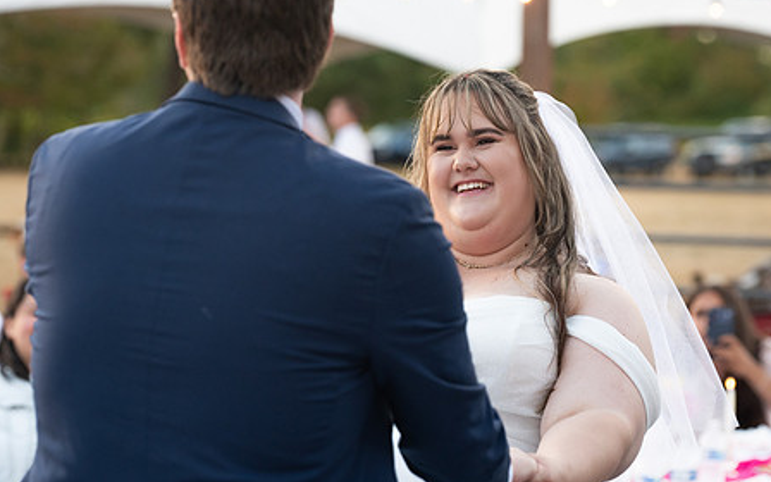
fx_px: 3215
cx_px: 413
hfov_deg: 13.7
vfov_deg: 8.6
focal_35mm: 153
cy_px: 269
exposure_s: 1/500
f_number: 4
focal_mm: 116
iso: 1600
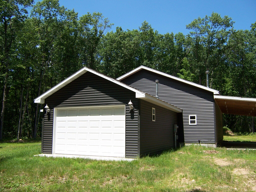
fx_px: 244
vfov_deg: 42.9
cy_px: 96
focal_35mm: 33
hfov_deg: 55.4
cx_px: 128
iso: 80
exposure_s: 1/750
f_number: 3.4
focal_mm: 5.5
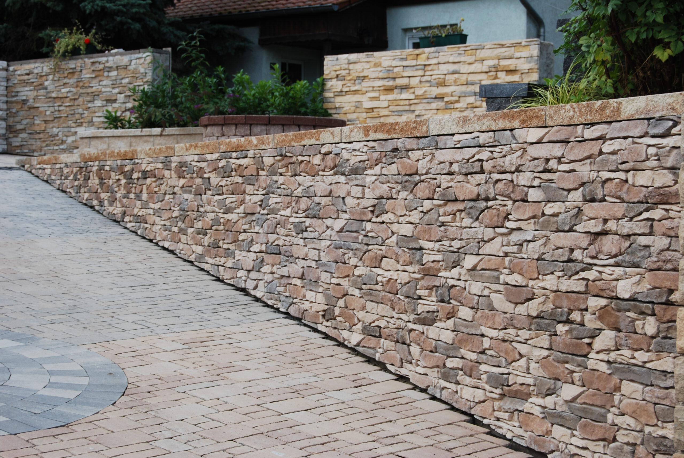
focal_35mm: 68
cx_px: 342
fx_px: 1284
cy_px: 229
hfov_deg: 29.8
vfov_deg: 20.2
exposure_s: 1/200
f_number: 7.1
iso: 100
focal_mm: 45
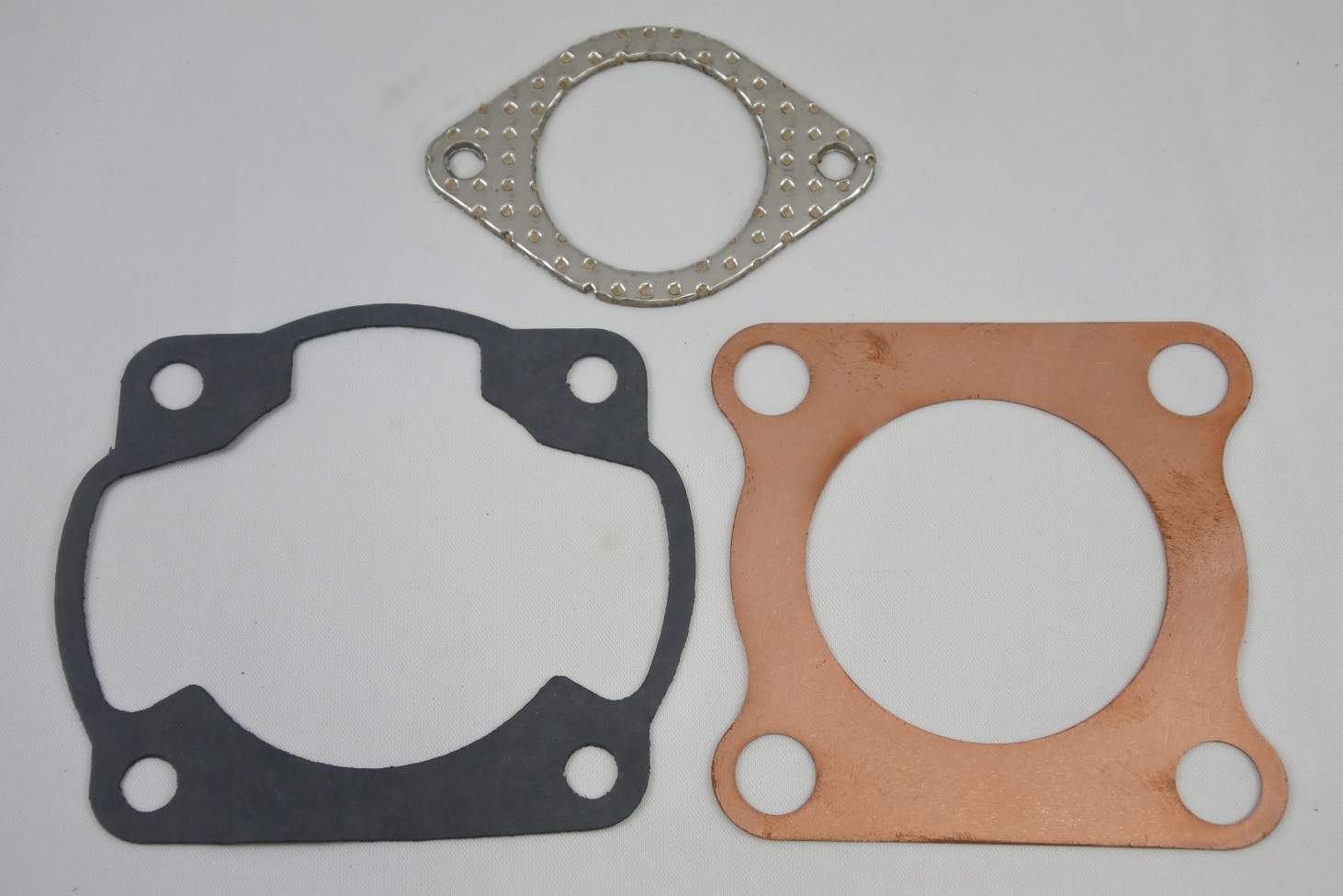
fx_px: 2126
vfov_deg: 23.8
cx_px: 672
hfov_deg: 35.1
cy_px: 448
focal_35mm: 57
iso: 400
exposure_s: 1/160
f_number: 4.8
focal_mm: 21.4
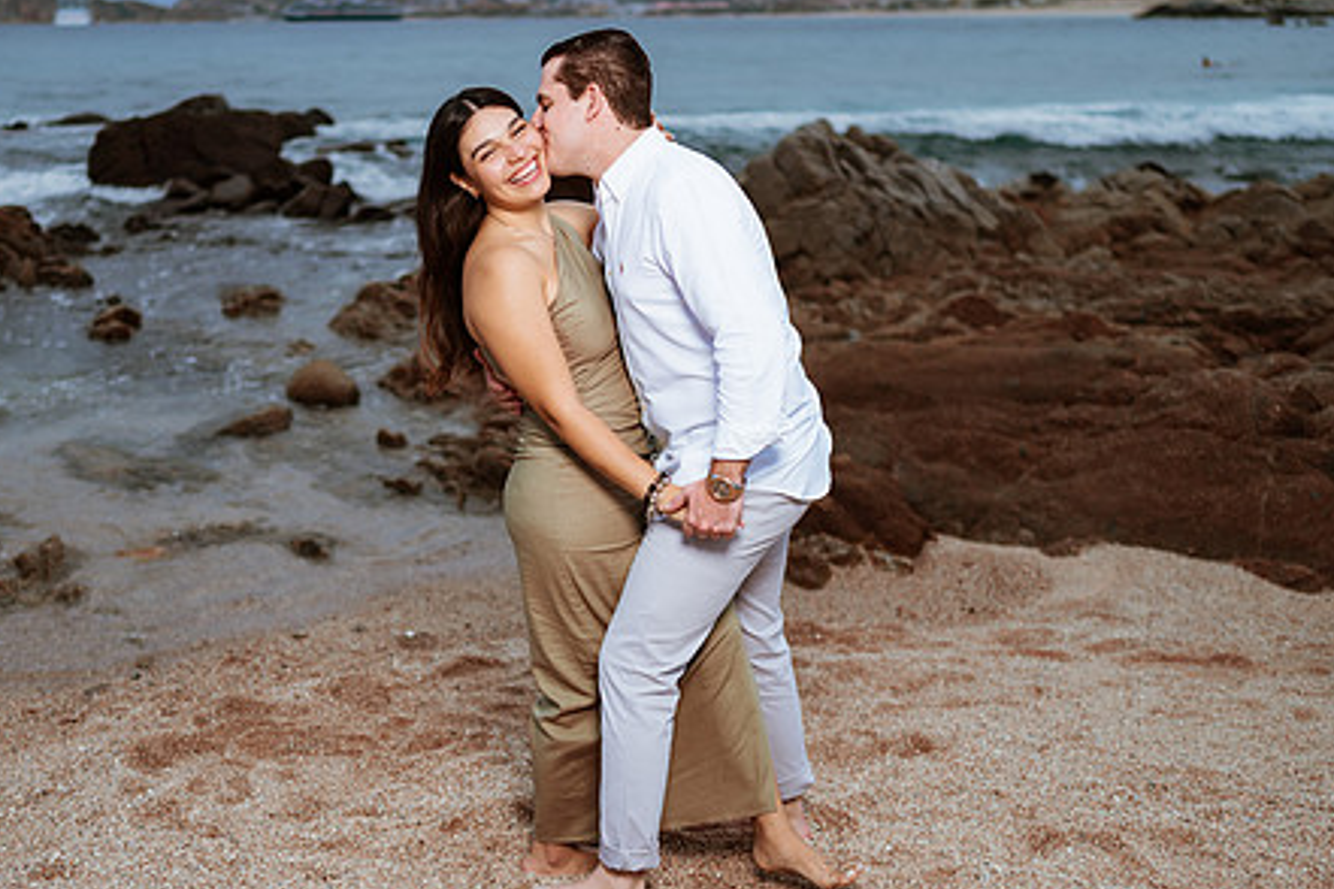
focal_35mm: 46
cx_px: 517
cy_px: 401
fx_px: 1704
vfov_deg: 29.2
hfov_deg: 42.5
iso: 100
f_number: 1.8
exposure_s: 1/500
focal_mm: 35
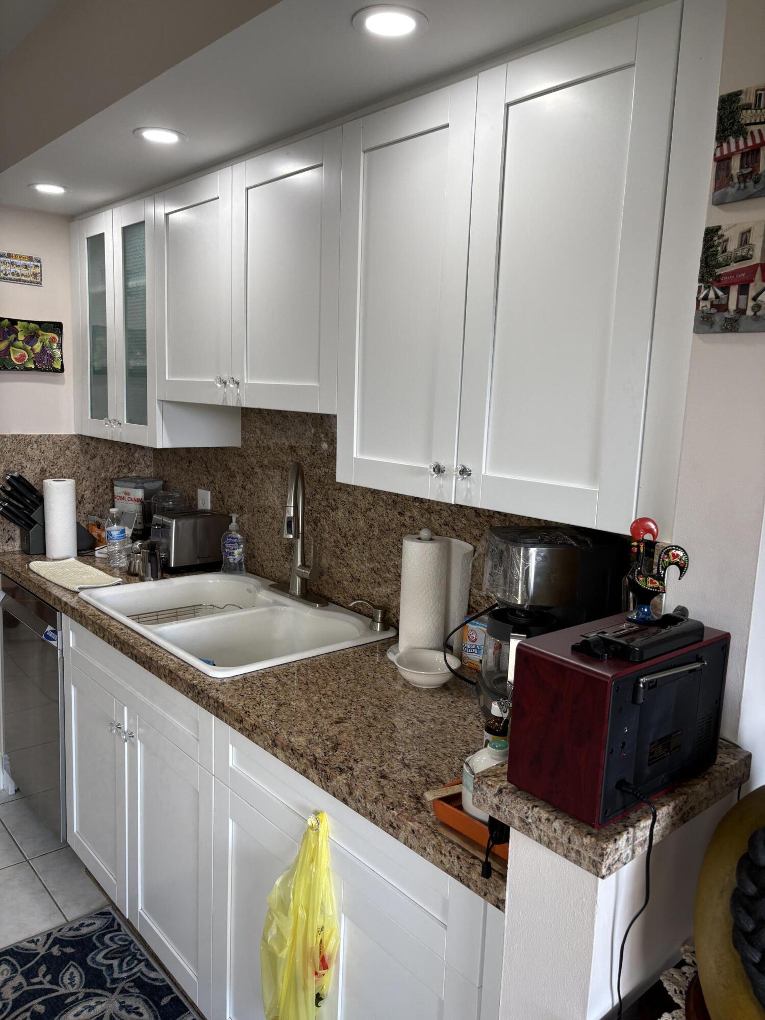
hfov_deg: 53.1
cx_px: 382
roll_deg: -3.2
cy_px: 510
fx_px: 766
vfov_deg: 67.3
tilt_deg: -8.9
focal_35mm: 26
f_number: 1.6
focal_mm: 5.96
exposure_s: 1/120
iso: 64
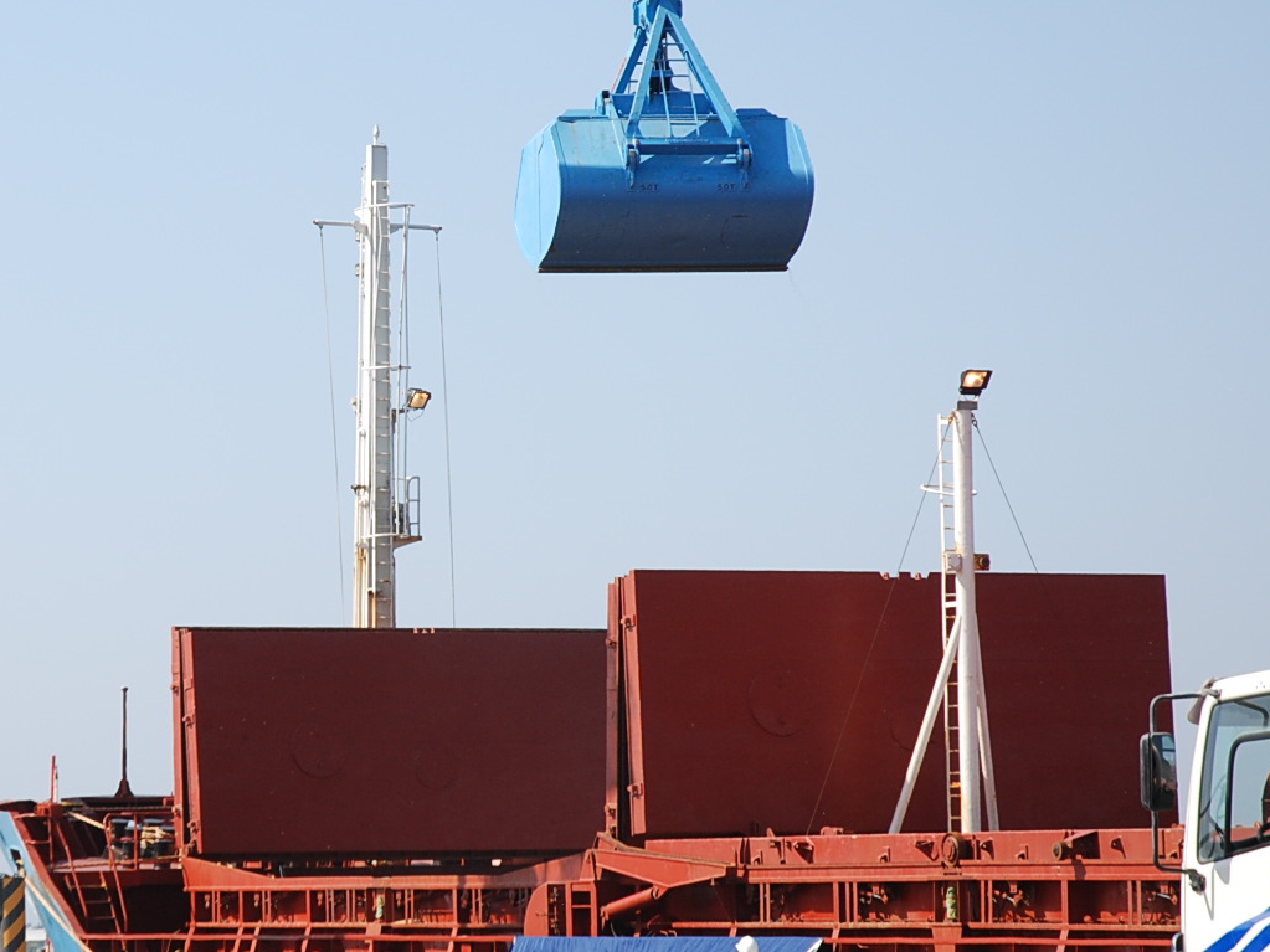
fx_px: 5613
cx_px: 166
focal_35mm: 153
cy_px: 422
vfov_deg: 9.7
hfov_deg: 12.8
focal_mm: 56
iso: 200
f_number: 6.3
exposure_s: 1/640
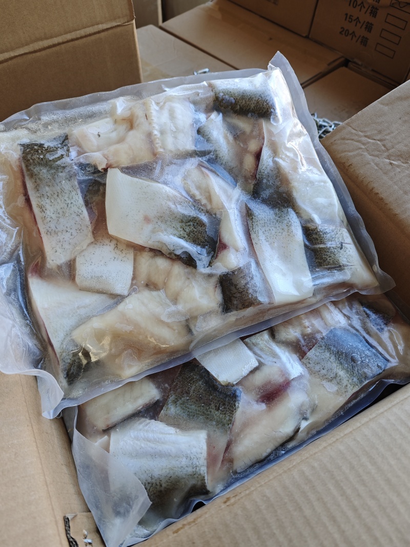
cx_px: 205
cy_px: 274
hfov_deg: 58.9
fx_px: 363
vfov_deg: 73.9
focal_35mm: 23
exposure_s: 1/100
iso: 50
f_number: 1.6
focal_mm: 6.55
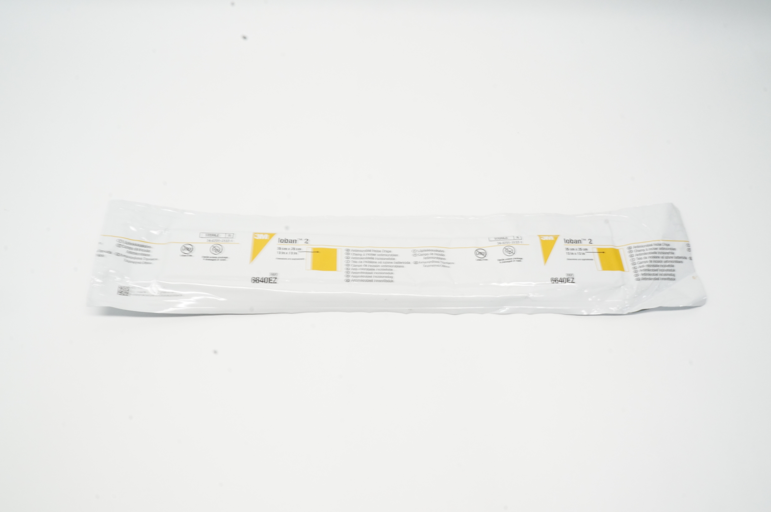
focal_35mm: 30
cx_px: 386
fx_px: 642
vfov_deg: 43.5
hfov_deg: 62.0
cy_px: 256
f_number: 22
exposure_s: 1/5
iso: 800
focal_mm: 20
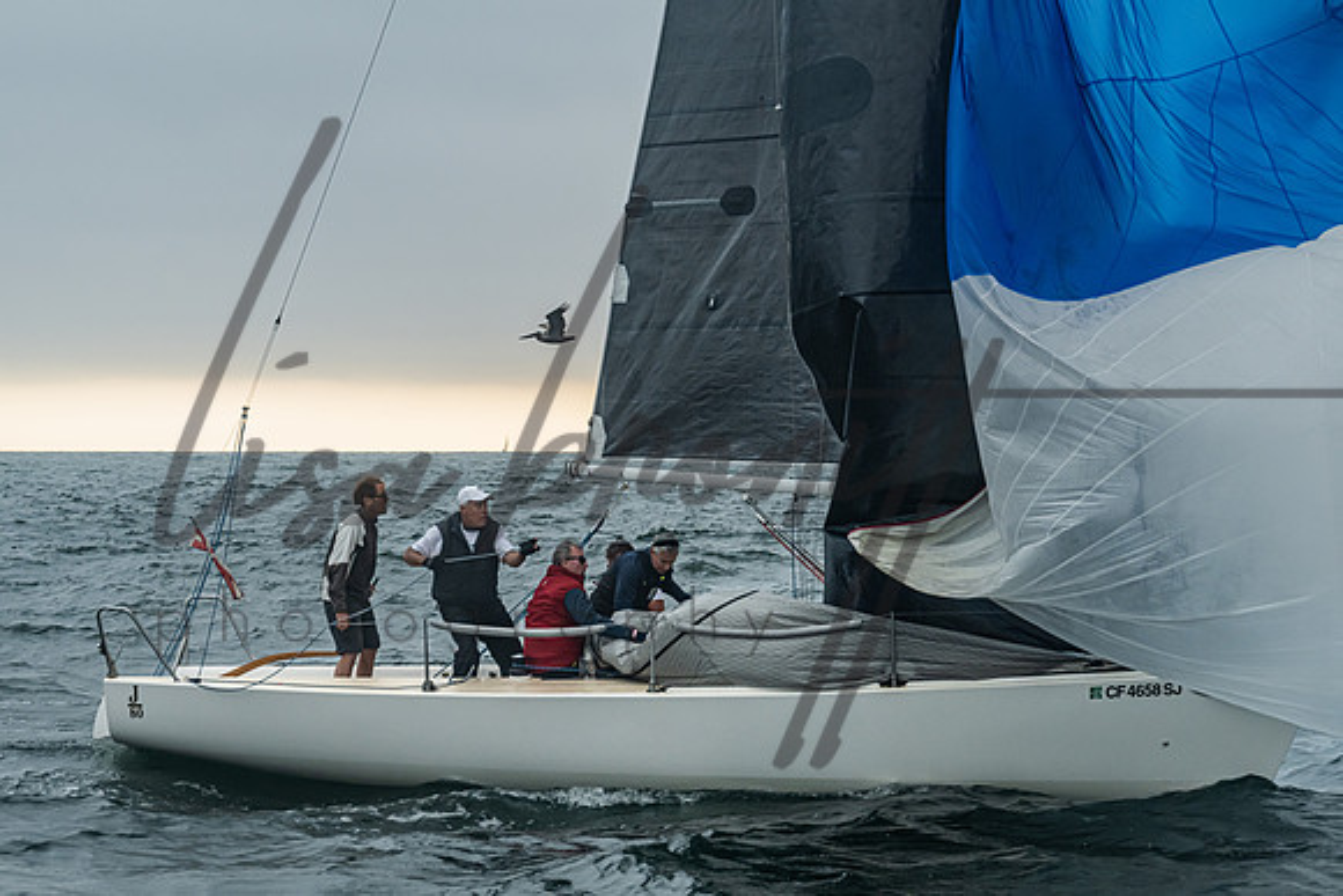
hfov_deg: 19.8
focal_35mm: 103
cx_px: 568
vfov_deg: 13.3
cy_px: 517
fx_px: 3846
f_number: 6.3
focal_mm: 88
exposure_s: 1/400
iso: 640
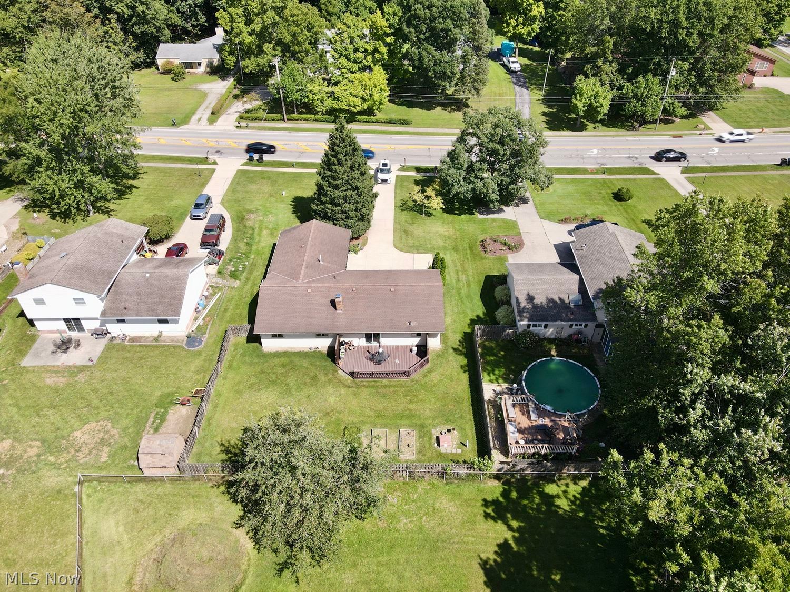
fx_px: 548
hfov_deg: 71.6
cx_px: 395
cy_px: 296
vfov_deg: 56.8
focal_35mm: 24
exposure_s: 1/25
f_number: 2.8
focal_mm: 4.5
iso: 100
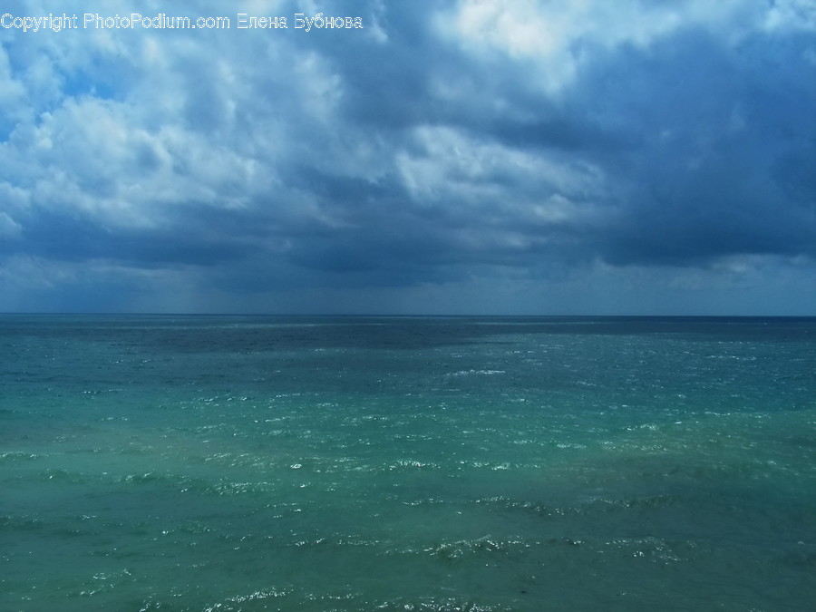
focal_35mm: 36
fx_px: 849
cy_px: 306
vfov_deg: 39.7
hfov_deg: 51.4
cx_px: 408
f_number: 4.8
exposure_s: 1/1000
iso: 50
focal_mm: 6
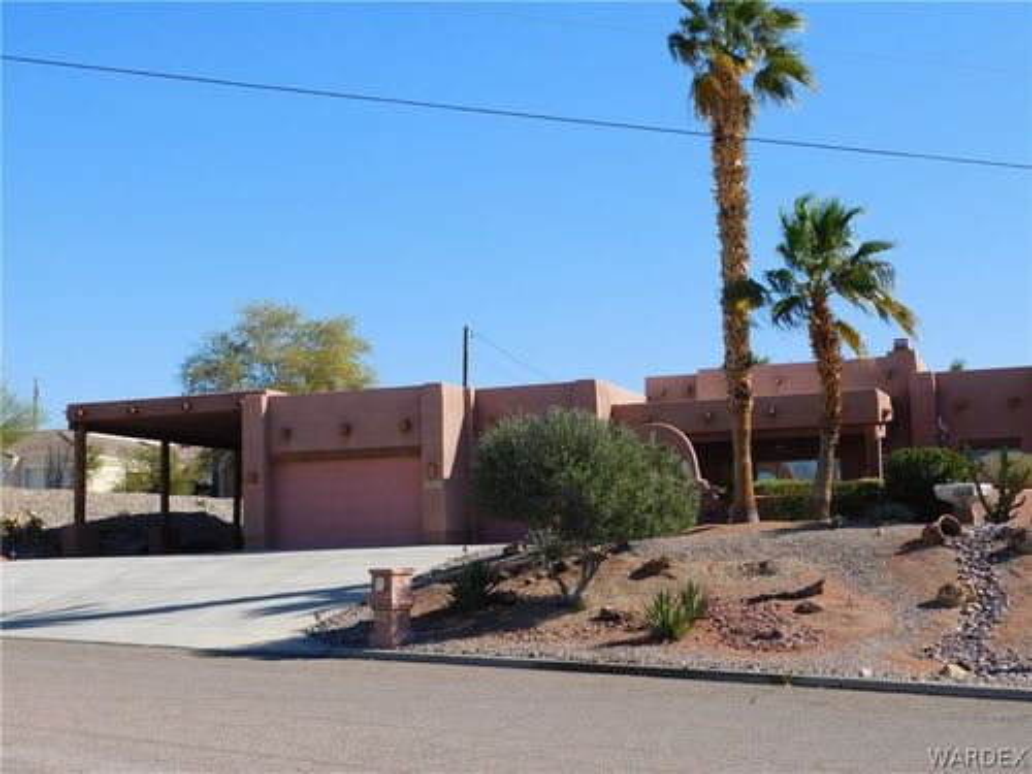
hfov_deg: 37.5
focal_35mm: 51
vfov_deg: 28.6
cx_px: 516
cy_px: 387
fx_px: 1520
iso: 125
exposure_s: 1/1000
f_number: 3.8
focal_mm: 9
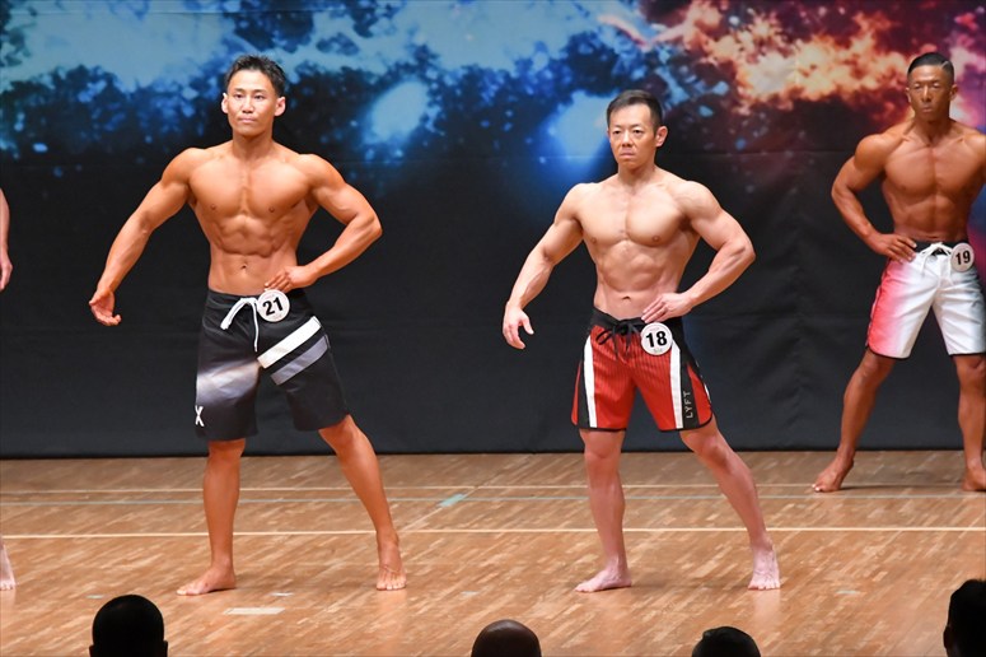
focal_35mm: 270
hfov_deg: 7.6
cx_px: 493
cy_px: 328
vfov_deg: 5.1
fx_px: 7391
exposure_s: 1/400
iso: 8000
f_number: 5.6
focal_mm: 180
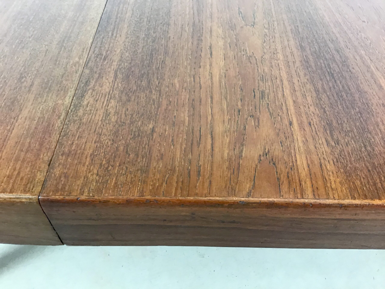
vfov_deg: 45.4
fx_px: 345
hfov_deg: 58.4
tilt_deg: -45.9
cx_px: 192
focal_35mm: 31
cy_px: 144
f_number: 2.4
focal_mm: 3.3
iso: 125
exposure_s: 1/33
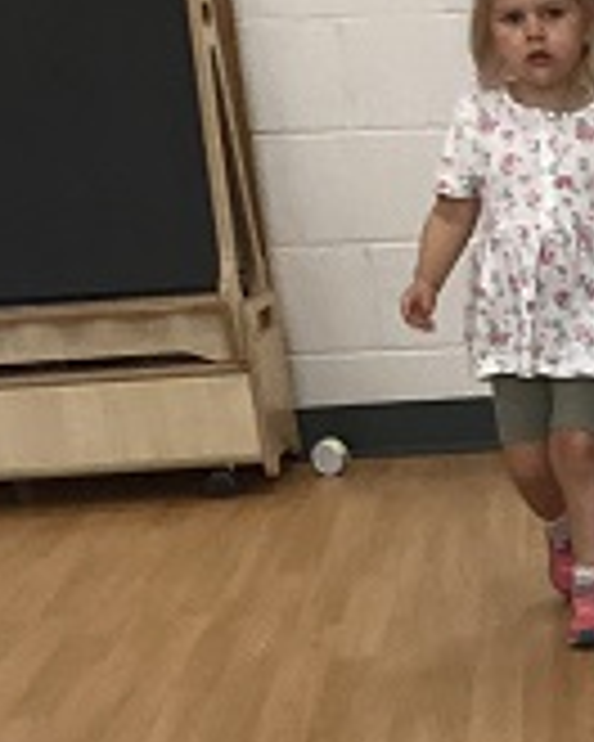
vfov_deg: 13.8
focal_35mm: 122
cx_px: 1004
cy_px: 1408
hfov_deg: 11.8
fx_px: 2681
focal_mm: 3.3
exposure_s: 1/60
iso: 80
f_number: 2.4
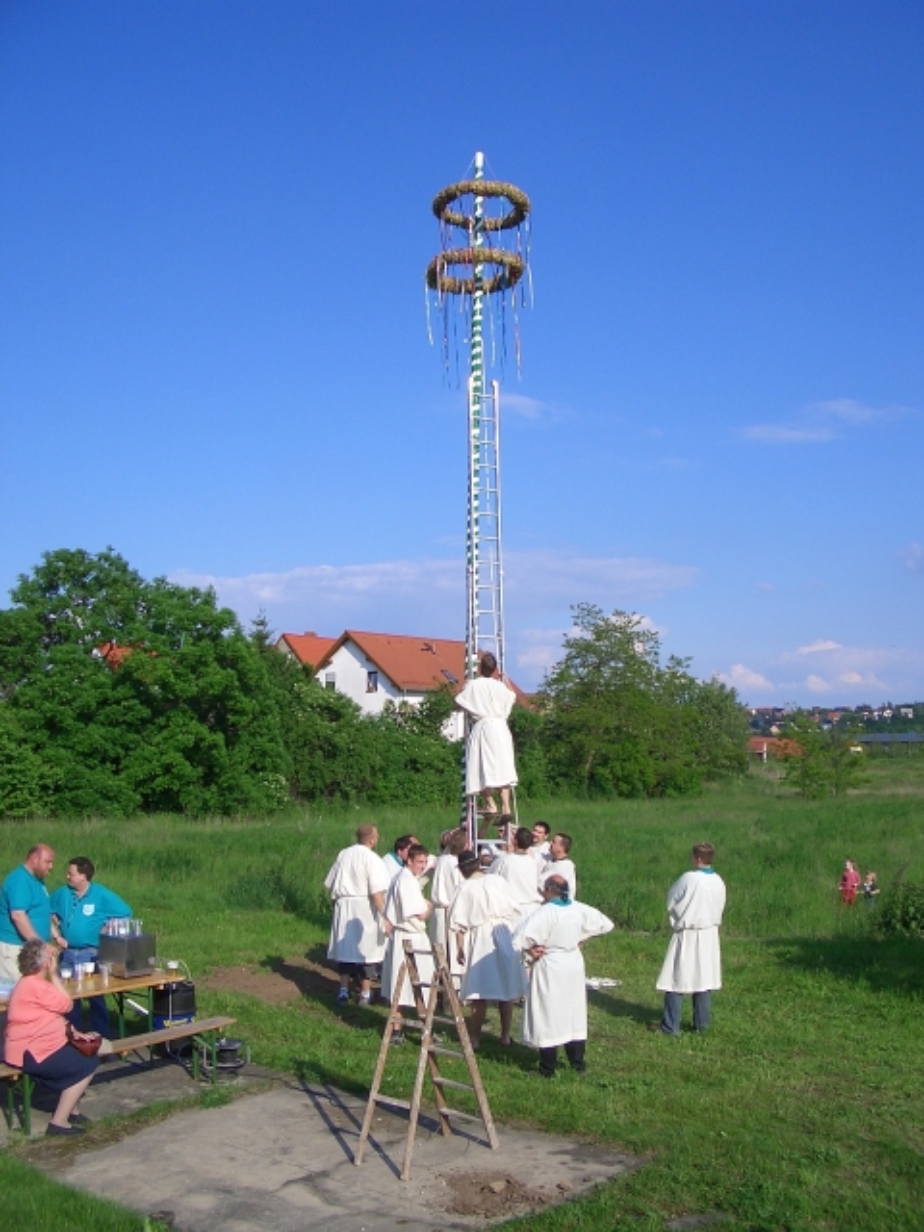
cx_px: 462
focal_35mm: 35
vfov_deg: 52.6
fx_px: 1246
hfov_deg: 40.7
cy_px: 616
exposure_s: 1/640
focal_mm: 5.8
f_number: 4.3
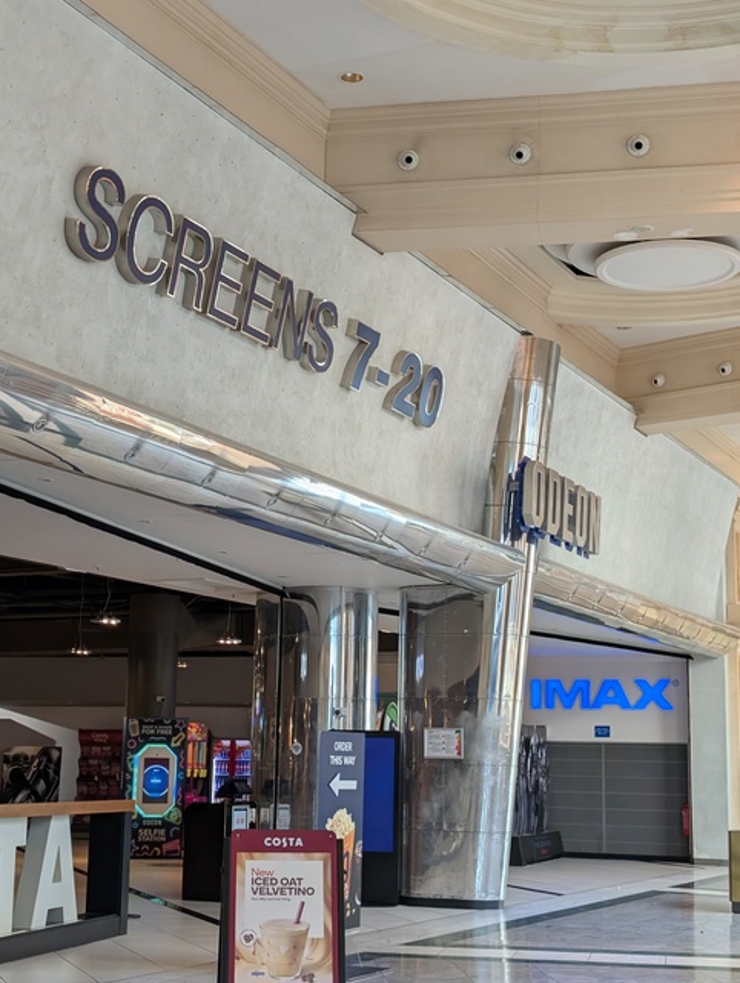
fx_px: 1393
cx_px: 370
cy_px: 492
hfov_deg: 29.8
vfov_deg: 38.9
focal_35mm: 49
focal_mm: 6.9
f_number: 1.68
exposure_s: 1/298
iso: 305
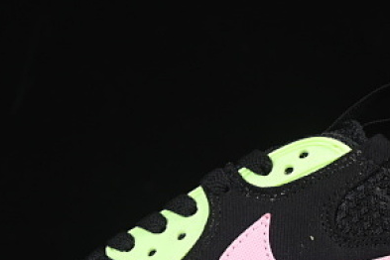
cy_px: 227
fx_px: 2231
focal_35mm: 206
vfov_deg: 6.7
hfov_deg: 10.0
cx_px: 265
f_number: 6.3
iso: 160
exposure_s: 1/60
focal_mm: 50
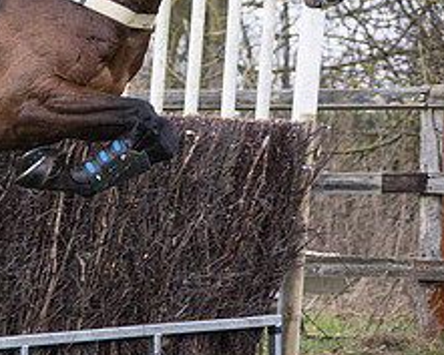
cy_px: -64
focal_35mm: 354
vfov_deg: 4.4
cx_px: -70
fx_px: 4654
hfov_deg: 5.4
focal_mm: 74
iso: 400
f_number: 2.8
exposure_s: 1/1600
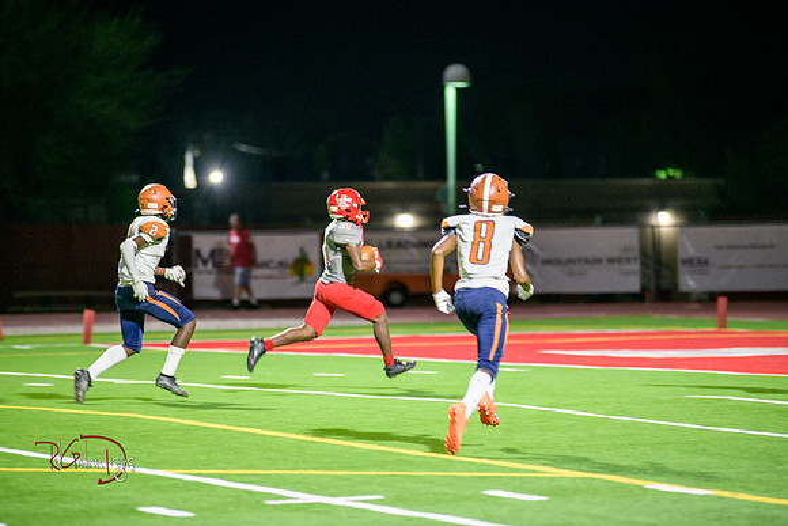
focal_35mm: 190
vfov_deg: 7.2
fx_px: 4160
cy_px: 263
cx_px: 394
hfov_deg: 10.8
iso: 1600
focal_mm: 190
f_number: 2.8
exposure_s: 1/250
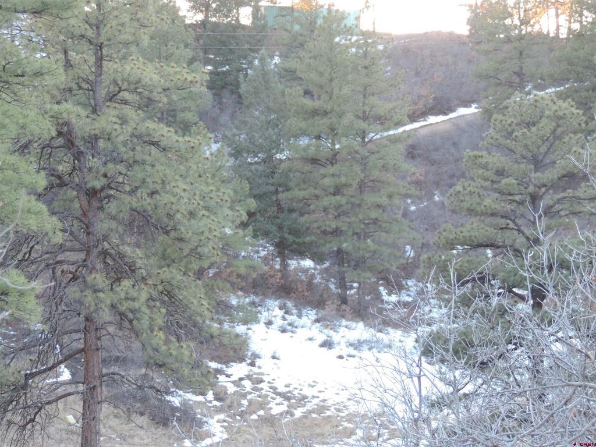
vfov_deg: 12.3
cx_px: 298
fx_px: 2066
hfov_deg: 16.4
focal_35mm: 120
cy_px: 224
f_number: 4.2
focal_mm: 21.4
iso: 400
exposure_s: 1/30
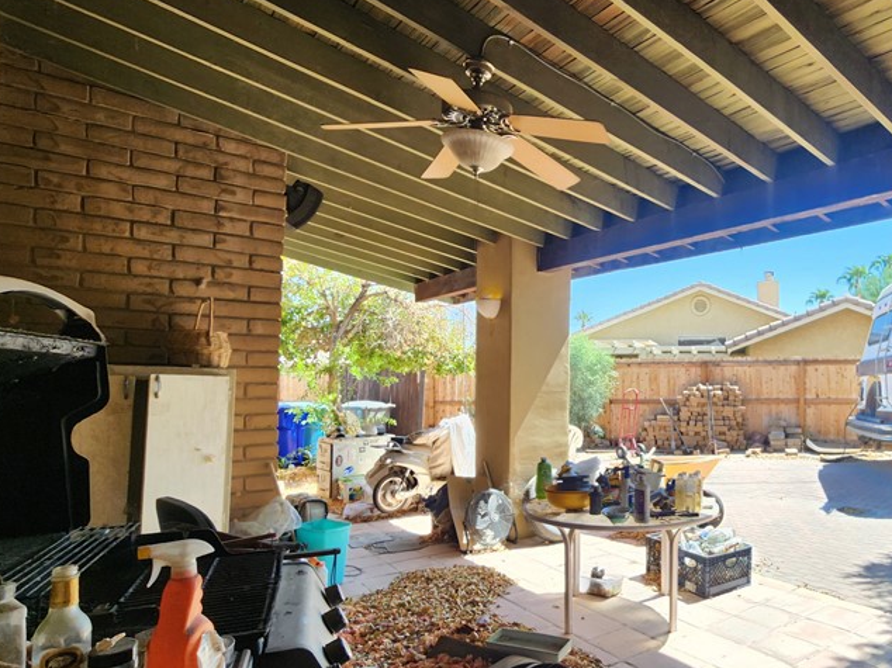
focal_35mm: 21
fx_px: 541
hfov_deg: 75.1
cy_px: 364
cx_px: 633
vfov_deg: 63.3
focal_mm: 2.2
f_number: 2.2
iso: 50
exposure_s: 1/159
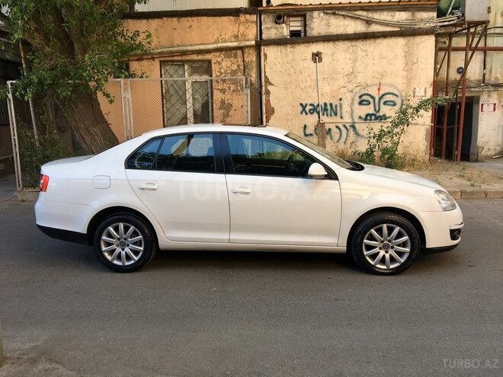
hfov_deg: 61.7
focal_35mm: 29
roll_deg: +1.2
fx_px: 421
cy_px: 188
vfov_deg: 48.2
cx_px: 252
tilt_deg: -8.6
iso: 25
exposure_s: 1/170
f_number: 2.2
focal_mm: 4.15
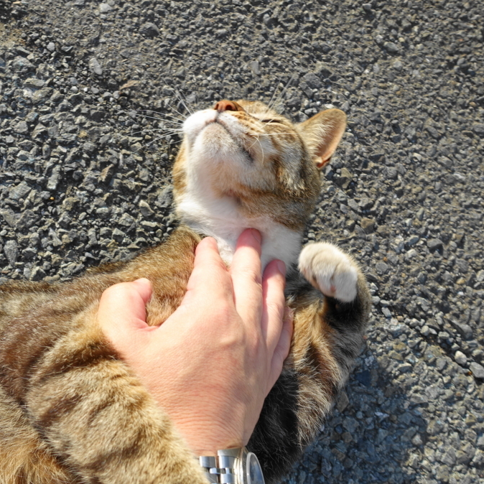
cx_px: 176
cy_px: 243
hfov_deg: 51.9
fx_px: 490
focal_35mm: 31
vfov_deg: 52.5
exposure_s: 1/400
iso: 125
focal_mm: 8.8
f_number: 4
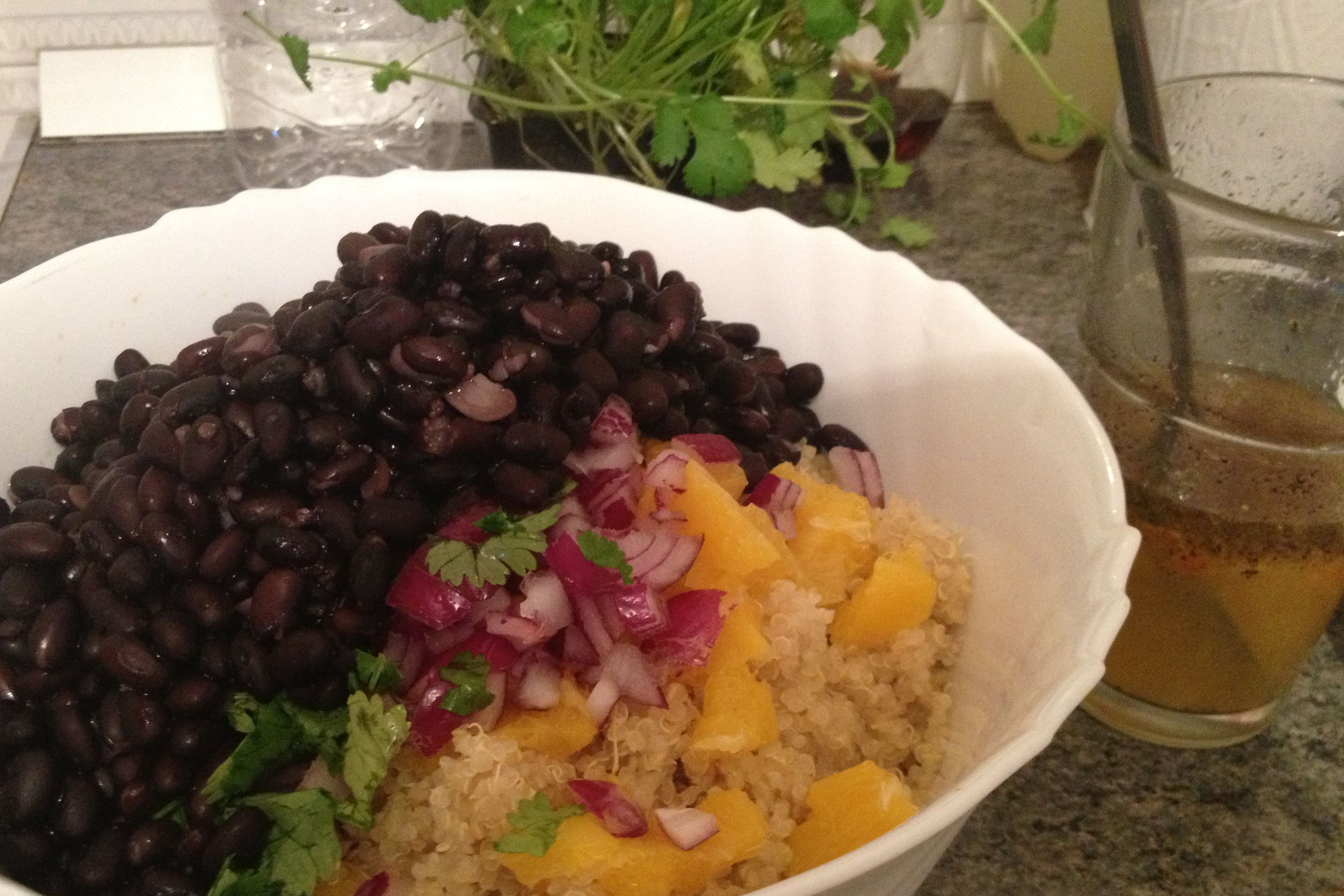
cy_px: 521
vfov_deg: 31.8
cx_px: 619
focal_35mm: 42
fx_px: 1568
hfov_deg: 46.4
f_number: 2.4
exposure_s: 1/20
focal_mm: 4.28
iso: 320
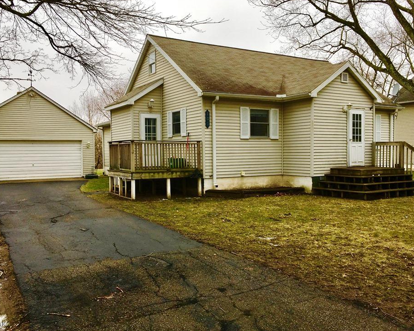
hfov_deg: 55.6
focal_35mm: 32
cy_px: 162
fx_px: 392
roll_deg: -0.2
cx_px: 200
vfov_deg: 45.8
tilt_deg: -1.5
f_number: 2.2
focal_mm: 4.15
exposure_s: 1/174
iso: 25
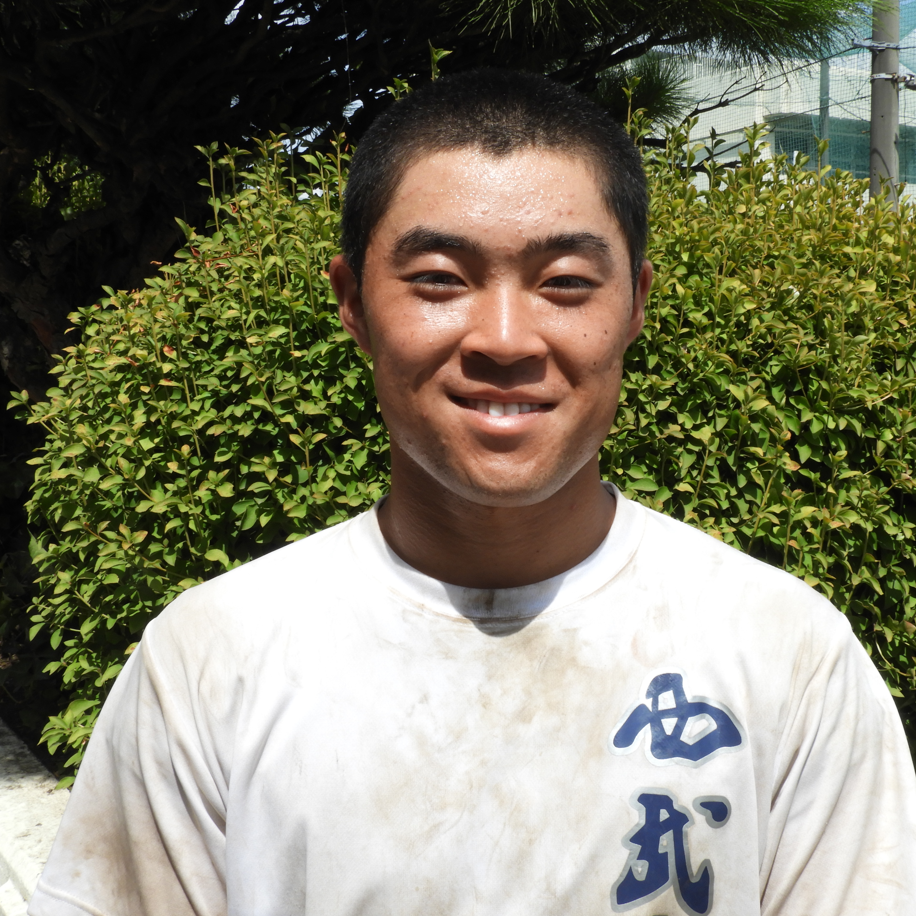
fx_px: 1437
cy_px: 461
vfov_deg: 35.4
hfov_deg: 35.3
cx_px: 502
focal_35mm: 48
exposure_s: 1/250
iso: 100
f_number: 7.6
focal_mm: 7.2
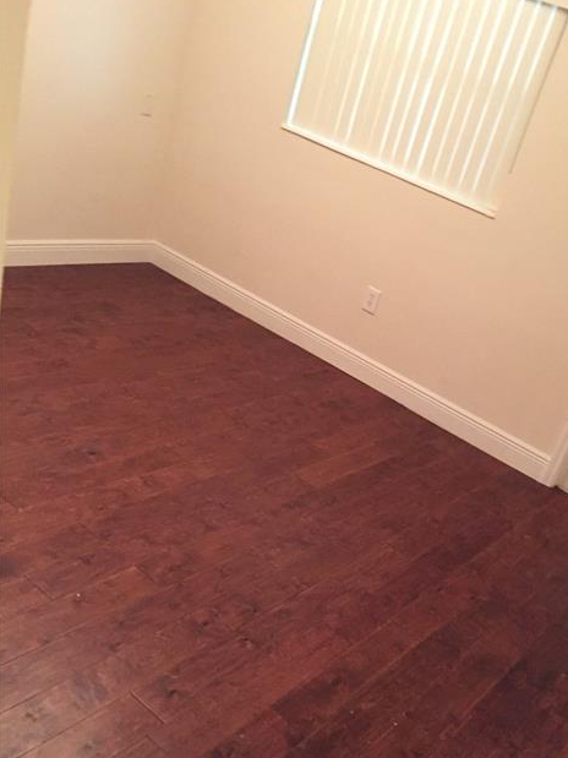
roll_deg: -17.6
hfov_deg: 39.4
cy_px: 456
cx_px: 350
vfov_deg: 51.0
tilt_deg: -27.0
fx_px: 788
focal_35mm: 36
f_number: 2.2
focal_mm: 4.15
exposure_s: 1/15
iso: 320
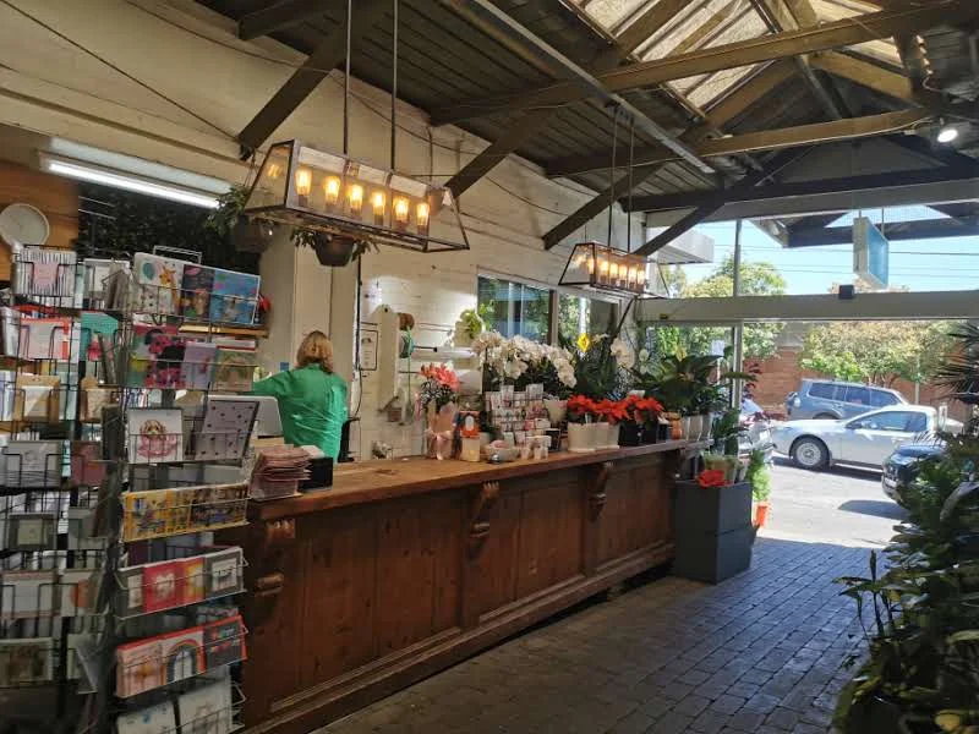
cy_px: 367
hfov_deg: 65.3
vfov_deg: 51.4
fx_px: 764
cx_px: 490
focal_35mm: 27
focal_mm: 5.58
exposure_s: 1/361
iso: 50
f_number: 1.8
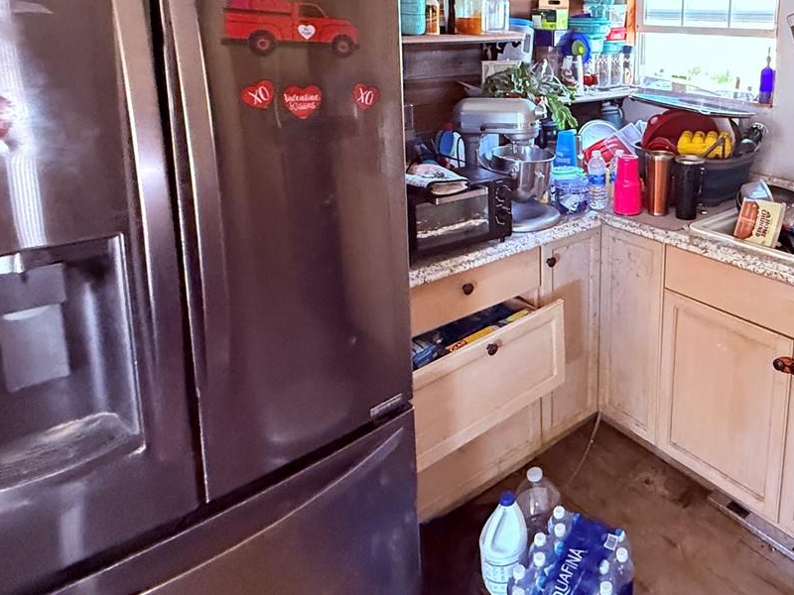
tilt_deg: -5.1
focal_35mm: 28
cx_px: 575
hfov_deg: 60.7
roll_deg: -1.4
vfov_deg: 47.3
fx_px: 642
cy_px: 128
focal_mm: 2.22
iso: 1000
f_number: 2.2
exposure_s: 1/60
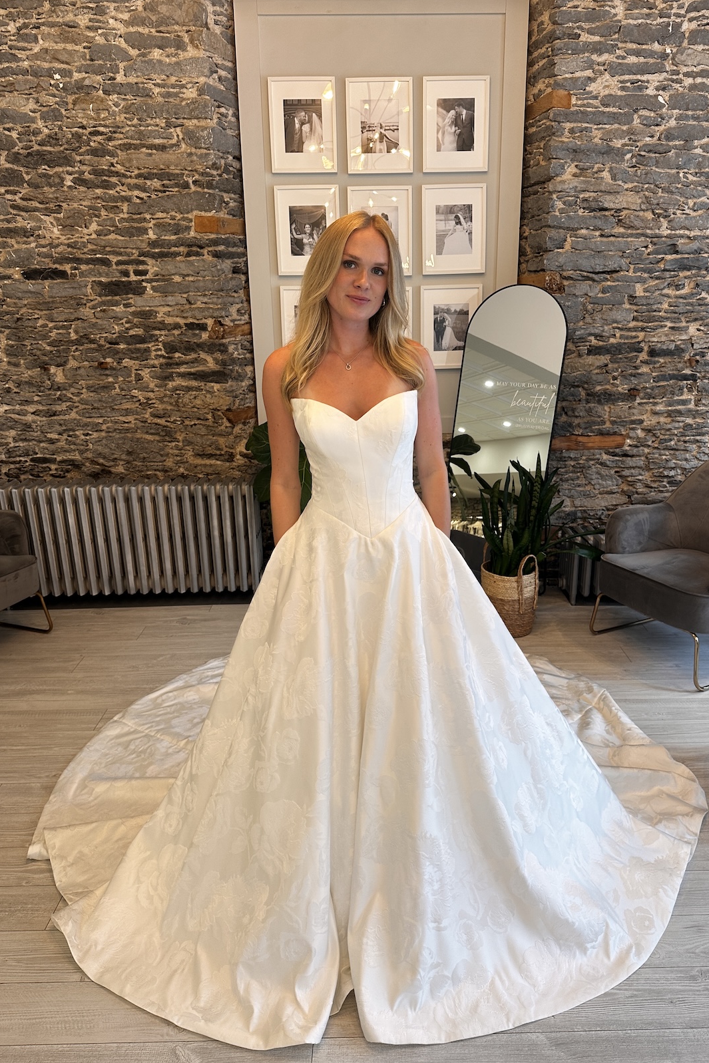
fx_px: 739
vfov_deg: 71.5
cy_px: 532
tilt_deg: -15.8
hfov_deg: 51.2
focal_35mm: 25
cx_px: 386
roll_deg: +0.1
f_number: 1.78
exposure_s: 1/120
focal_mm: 6.86
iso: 100
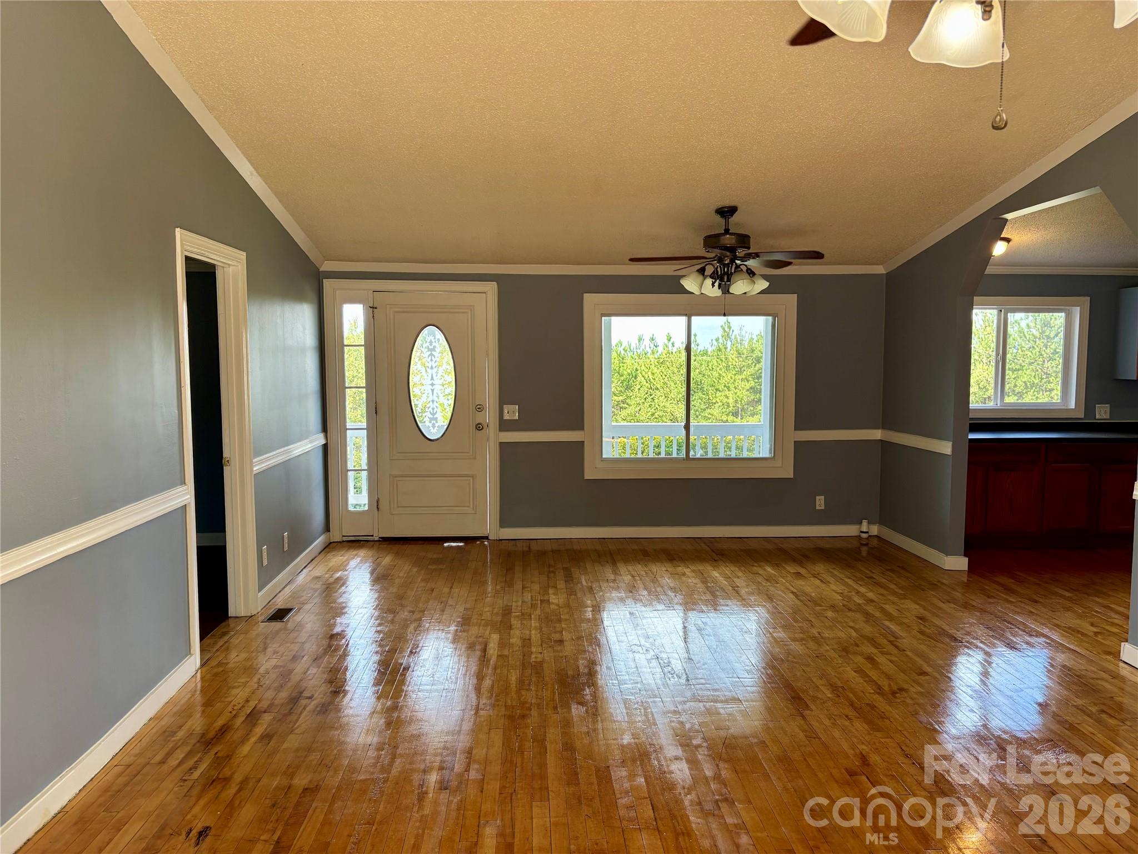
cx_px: 569
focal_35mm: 26
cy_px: 427
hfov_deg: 67.3
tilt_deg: -3.9
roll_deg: +0.5
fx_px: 855
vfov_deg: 53.1
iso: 80
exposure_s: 1/121
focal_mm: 5.96
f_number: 1.6
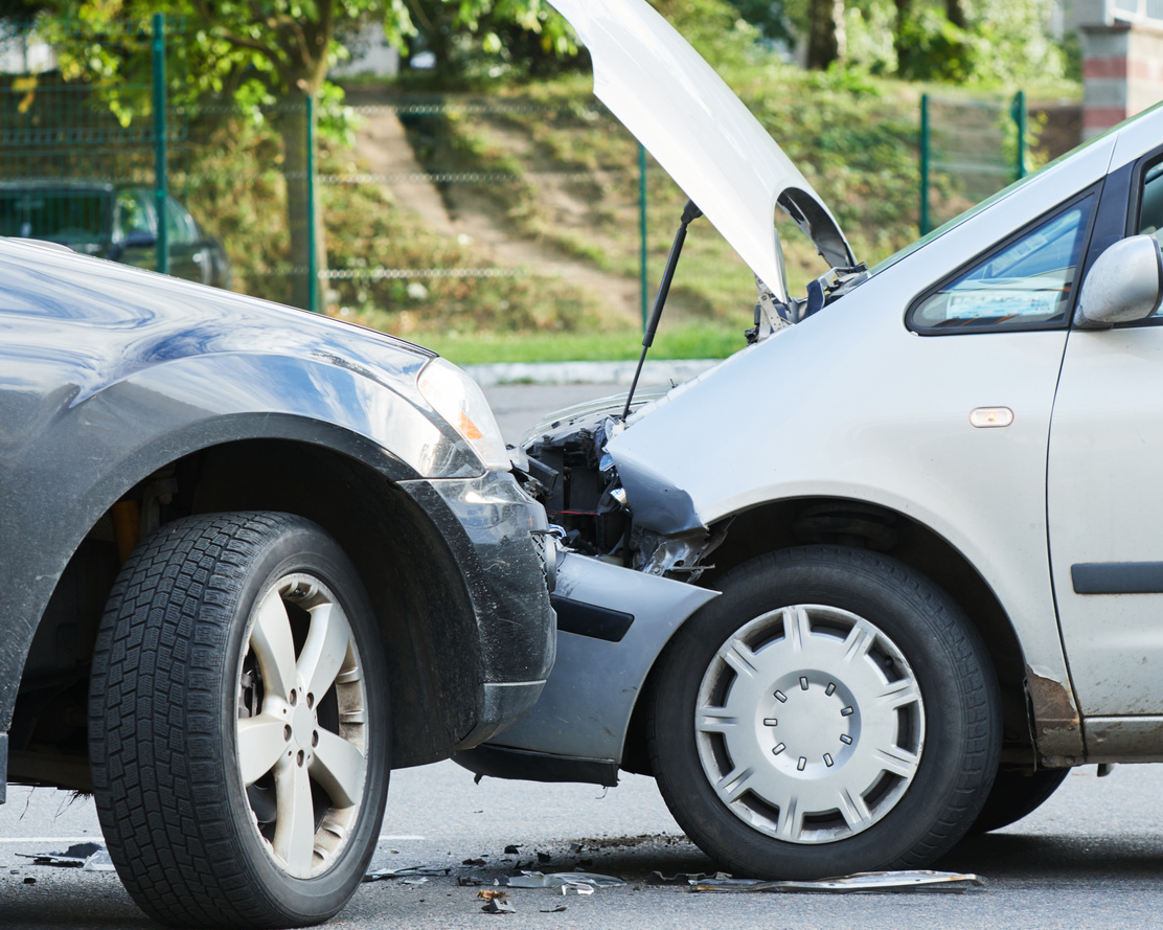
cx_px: 621
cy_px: 455
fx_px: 7502
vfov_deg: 7.1
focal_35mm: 218
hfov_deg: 8.9
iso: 200
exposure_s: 1/100
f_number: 5.6
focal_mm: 102
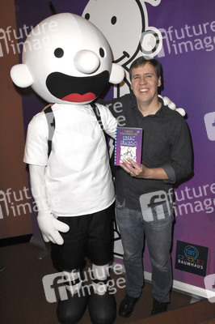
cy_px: 162
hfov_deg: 43.5
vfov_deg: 62.0
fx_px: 269
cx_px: 108
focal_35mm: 30
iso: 5000
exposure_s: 1/100
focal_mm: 20
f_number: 6.3
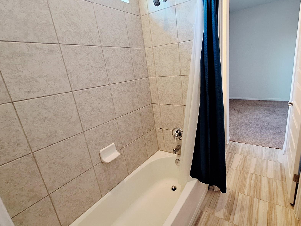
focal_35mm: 17
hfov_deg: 90.1
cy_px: 109
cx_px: 178
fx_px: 148
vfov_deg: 74.7
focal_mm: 1.74
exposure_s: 1/40
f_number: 2.2
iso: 125
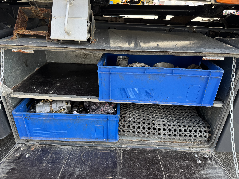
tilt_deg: -26.0
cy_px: 90
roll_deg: -2.8
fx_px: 166
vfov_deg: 56.8
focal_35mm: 24
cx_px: 120
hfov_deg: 71.6
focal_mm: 6.76
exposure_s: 1/271
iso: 64
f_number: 1.78
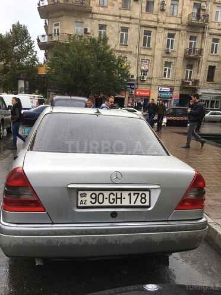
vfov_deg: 61.7
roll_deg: -4.2
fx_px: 247
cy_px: 148
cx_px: 110
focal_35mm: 29
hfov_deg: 48.2
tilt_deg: -11.2
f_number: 2.2
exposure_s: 1/553
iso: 25
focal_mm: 4.15
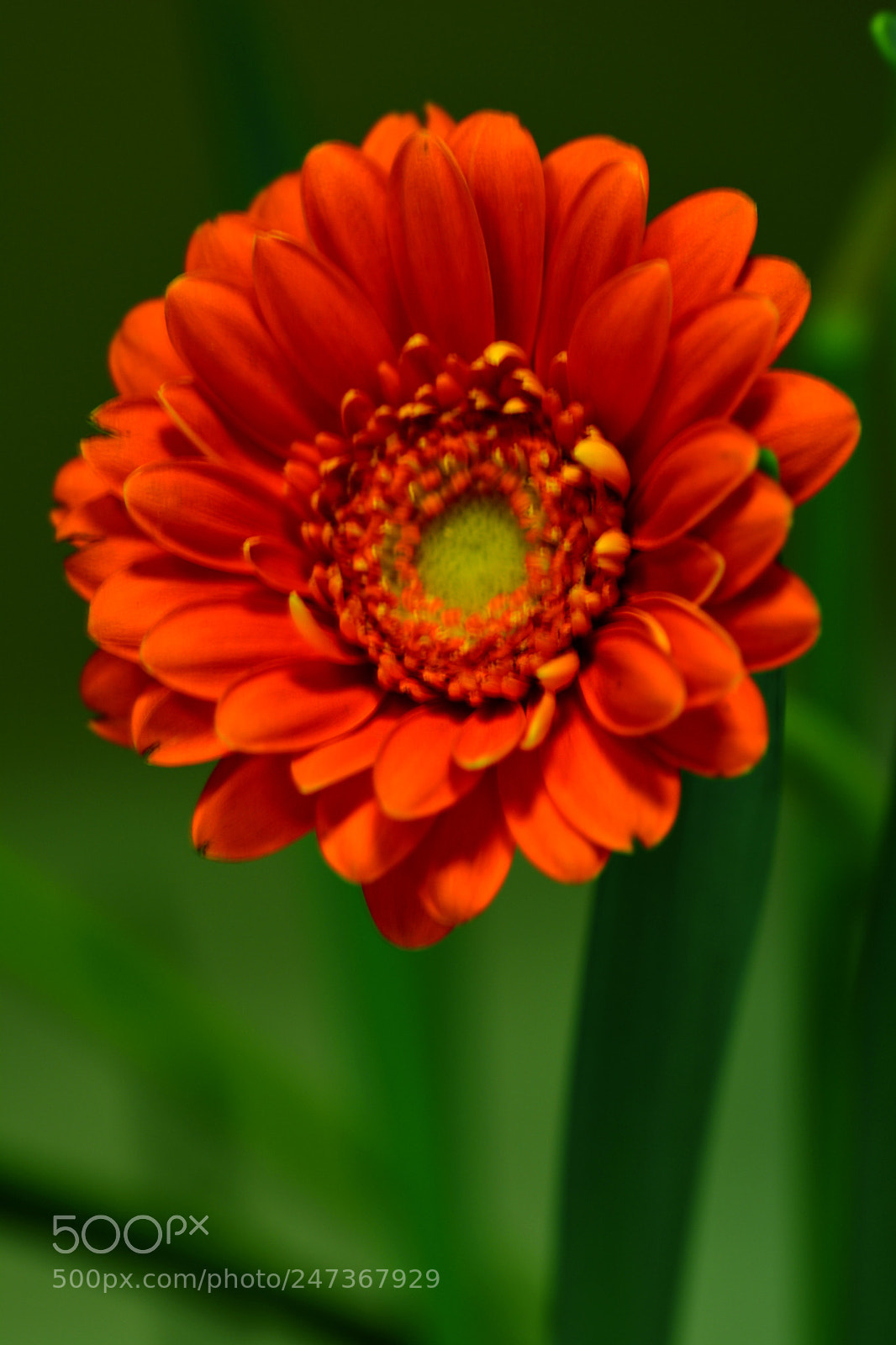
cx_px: 448
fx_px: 5042
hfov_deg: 10.2
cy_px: 672
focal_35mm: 135
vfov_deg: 15.2
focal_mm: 90
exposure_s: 1/5
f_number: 5
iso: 100
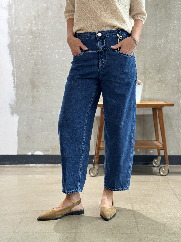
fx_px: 335
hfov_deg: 30.3
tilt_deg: -6.0
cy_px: 121
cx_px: 90
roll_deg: +0.2
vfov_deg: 39.7
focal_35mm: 48
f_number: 1.78
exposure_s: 1/50
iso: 64
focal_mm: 6.76
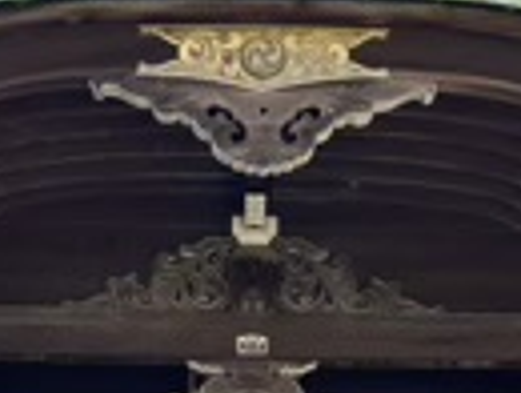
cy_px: 519
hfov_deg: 14.1
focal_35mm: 140
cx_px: 224
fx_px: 2111
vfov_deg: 10.4
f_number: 1.6
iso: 32
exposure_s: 1/121
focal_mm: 5.96
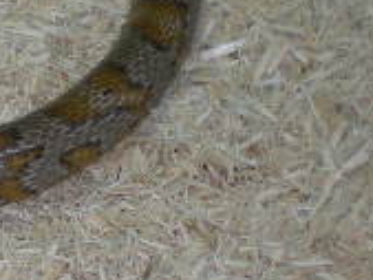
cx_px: -73
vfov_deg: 10.3
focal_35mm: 144
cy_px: 203
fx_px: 1553
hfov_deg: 13.3
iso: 64
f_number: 3.1
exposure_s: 1/49.3
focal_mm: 6.3
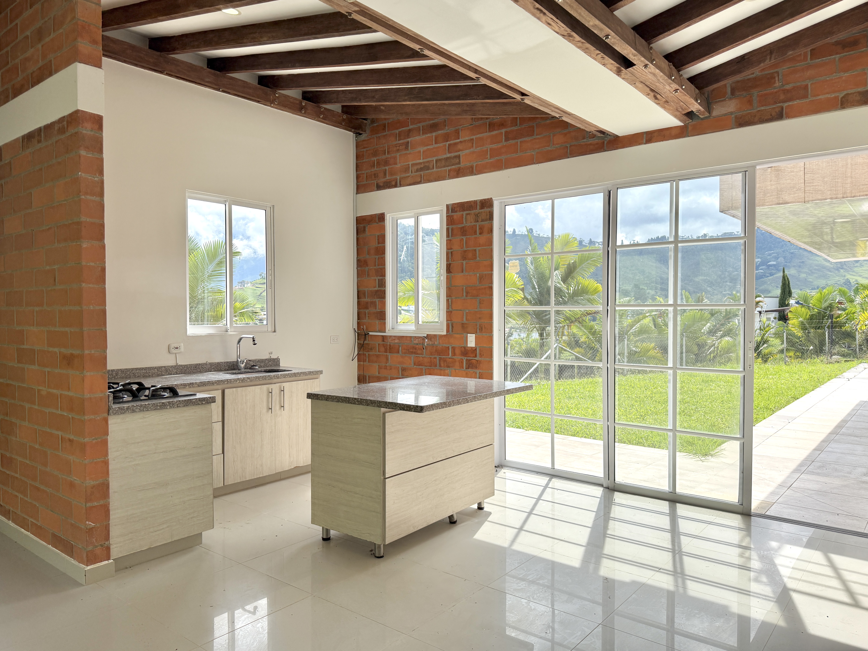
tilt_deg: -1.5
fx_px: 602
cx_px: 434
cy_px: 326
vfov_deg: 56.8
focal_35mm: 24
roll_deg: -1.0
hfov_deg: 71.6
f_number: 1.78
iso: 100
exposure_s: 1/2445
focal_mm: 6.76
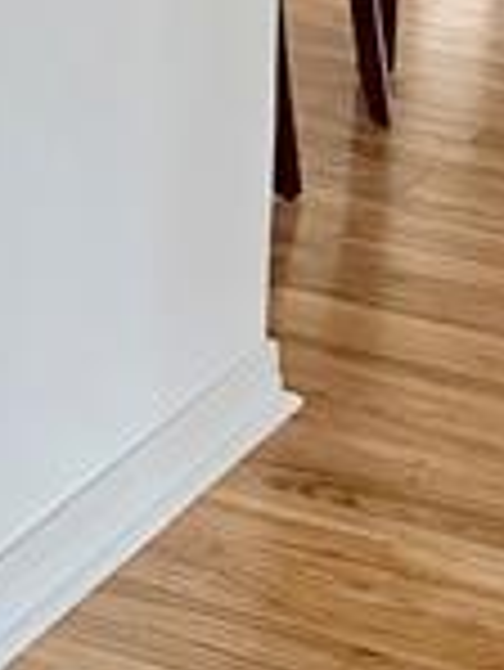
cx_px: 477
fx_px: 2598
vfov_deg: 14.3
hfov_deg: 11.0
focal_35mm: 134
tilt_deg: -15.7
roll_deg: -1.7
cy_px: -117
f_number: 1.8
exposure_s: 1/60
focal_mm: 4.25
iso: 125
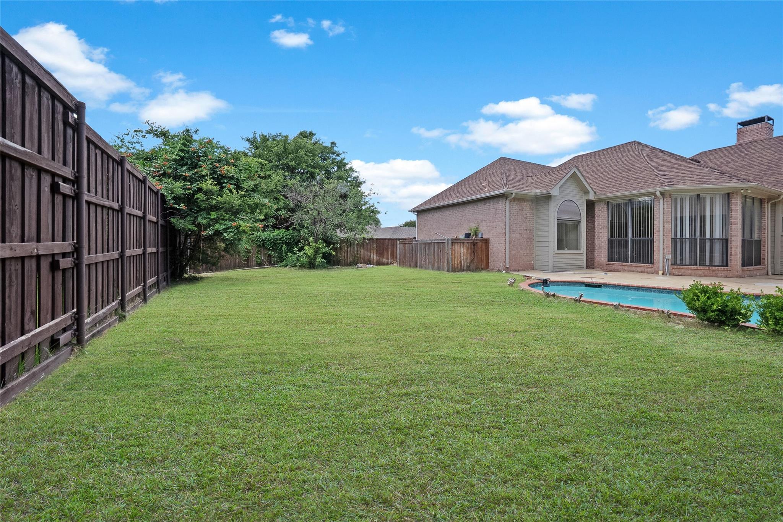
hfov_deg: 112.6
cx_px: 392
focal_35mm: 12
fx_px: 261
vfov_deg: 90.1
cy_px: 261
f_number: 9
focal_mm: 12
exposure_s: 1/1000
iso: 800
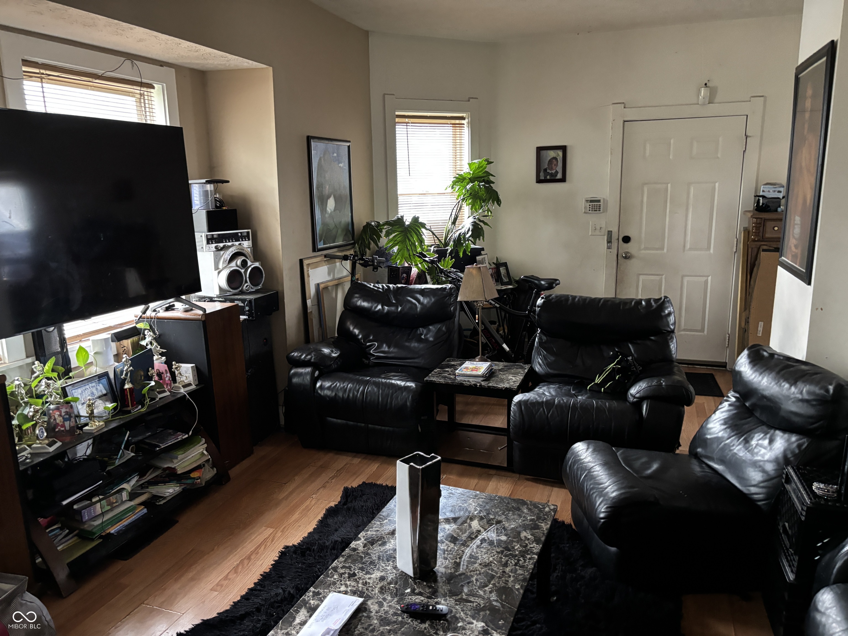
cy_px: 318
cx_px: 424
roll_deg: +0.1
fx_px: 637
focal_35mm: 26
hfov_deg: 67.3
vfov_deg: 53.1
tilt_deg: -10.9
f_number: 1.6
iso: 640
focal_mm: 5.96
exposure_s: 1/31
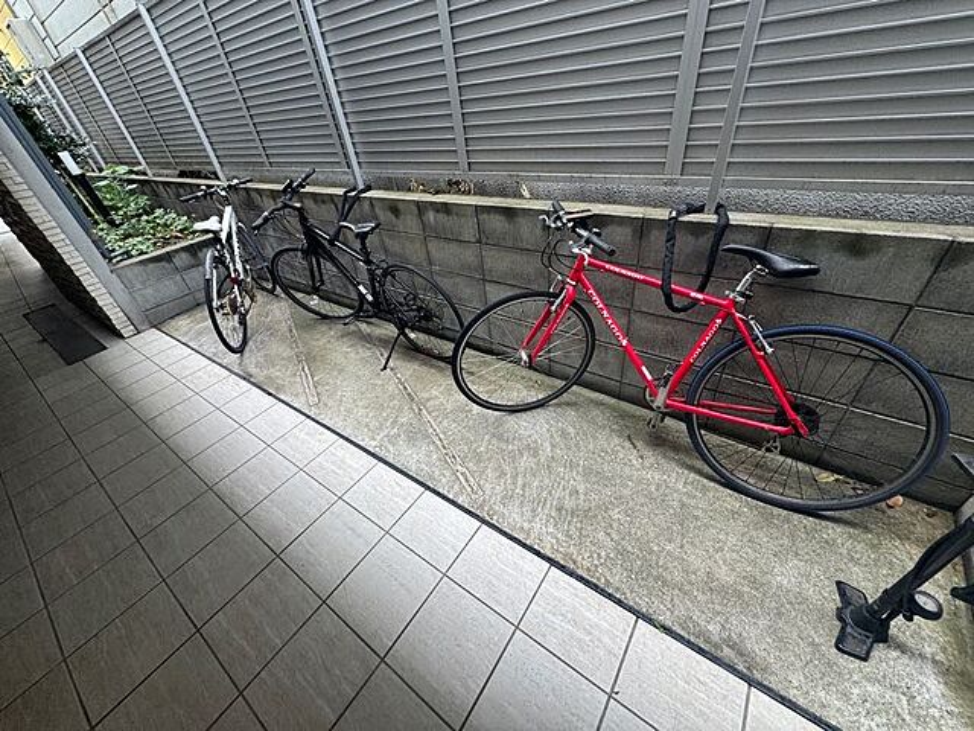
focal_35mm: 14
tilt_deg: -34.6
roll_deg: +9.5
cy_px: 366
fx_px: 394
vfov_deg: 85.7
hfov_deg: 102.1
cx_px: 487
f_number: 2.2
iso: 80
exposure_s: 1/99
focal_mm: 2.22
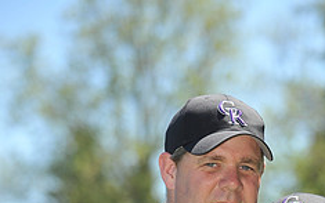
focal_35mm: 251
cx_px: 234
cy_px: 345
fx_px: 2224
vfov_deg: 5.2
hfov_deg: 8.4
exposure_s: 1/1250
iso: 200
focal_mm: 100
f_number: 4
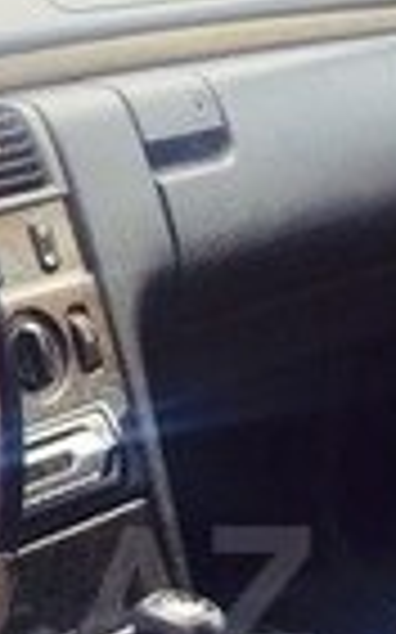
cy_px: 594
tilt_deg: -26.9
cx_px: -148
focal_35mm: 108
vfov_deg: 18.9
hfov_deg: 11.7
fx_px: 1867
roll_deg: +2.2
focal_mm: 4.15
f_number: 2.2
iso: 32
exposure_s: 1/100
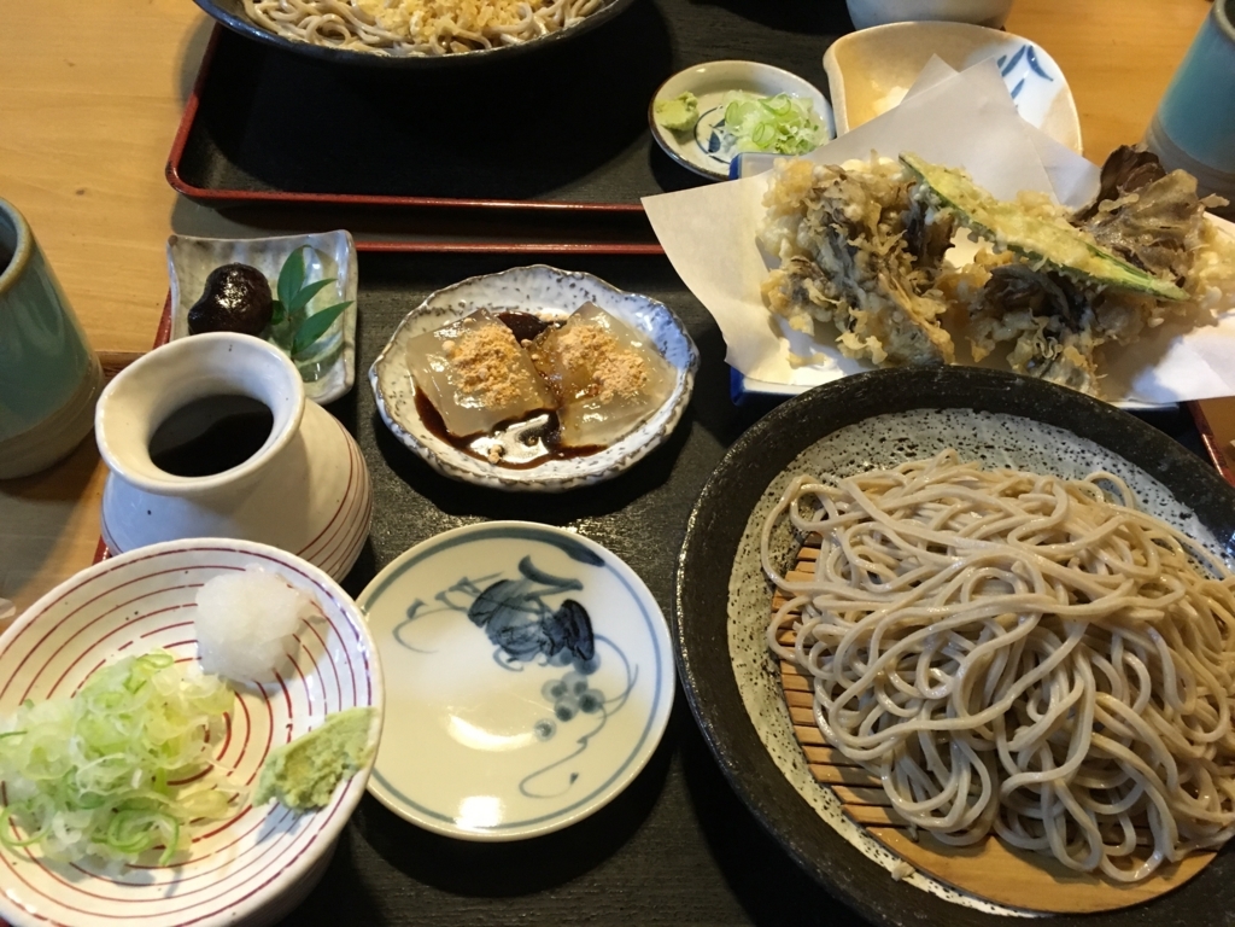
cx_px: 618
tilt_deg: -53.8
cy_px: 464
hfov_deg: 61.7
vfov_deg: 48.2
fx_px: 1035
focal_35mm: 29
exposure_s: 1/17
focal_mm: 4.15
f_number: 2.2
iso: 200
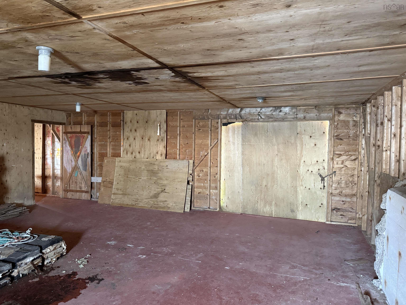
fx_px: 281
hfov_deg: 71.6
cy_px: 152
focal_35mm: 24
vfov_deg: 56.8
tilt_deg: -2.5
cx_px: 203
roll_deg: -1.4
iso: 800
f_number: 1.78
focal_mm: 6.76
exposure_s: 1/44
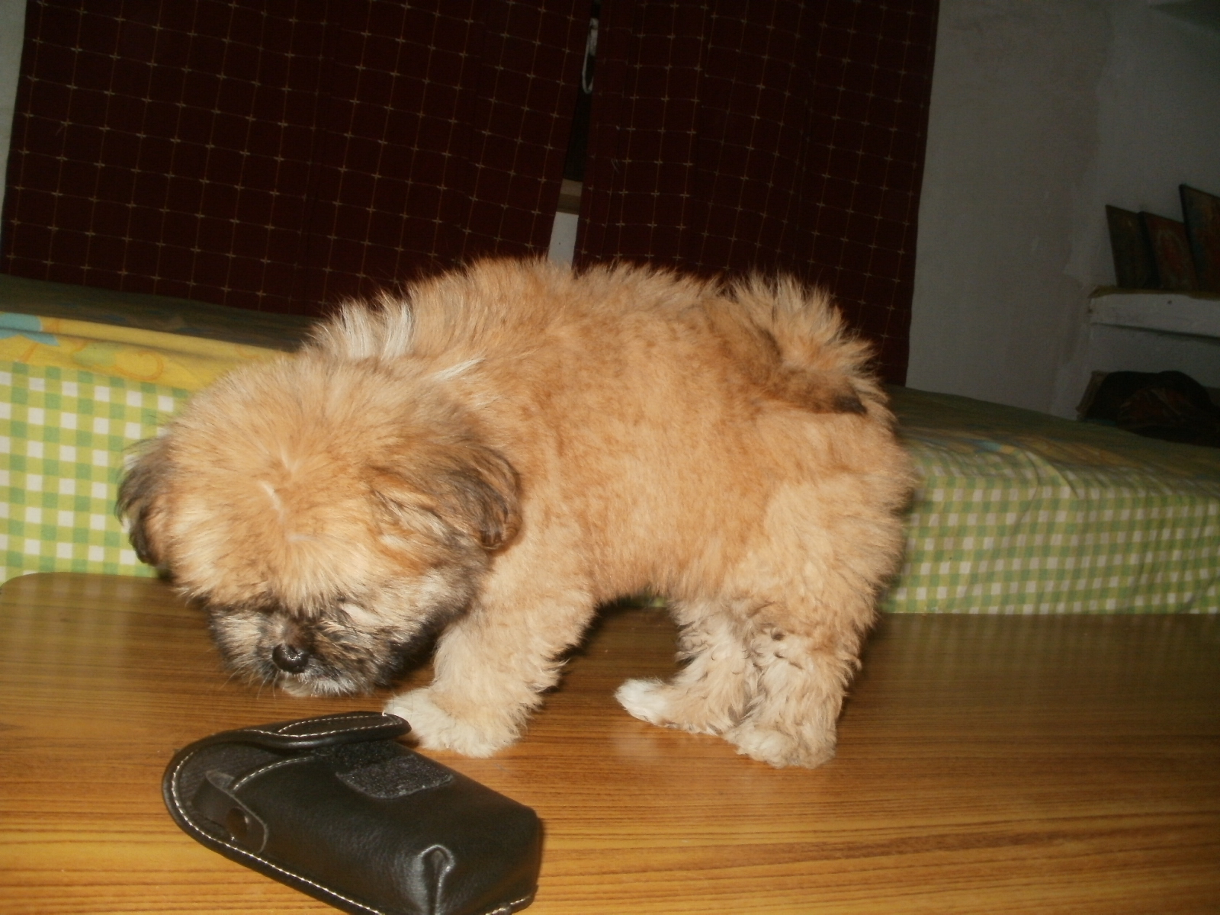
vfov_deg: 39.7
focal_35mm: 36
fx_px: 1269
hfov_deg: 51.4
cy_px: 458
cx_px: 610
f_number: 3.5
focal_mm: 6.3
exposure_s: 1/30
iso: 125
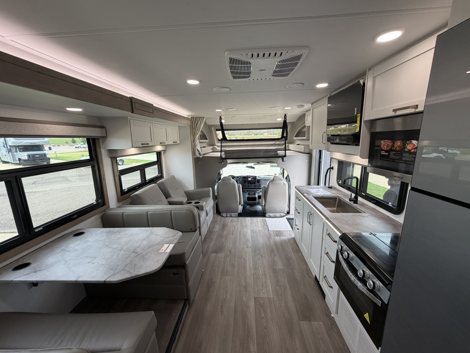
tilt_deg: -12.2
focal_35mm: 14
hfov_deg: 102.1
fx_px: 190
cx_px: 235
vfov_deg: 85.7
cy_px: 176
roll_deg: +2.0
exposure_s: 1/121
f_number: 2.2
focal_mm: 2.22
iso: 160
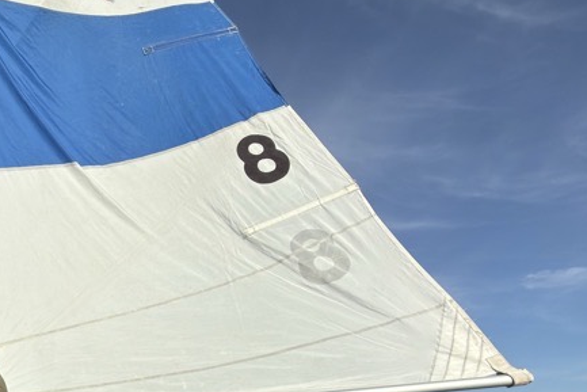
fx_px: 603
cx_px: 15
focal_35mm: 37
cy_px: 423
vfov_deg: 32.1
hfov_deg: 44.9
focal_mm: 2.22
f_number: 2.2
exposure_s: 1/1730
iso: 16
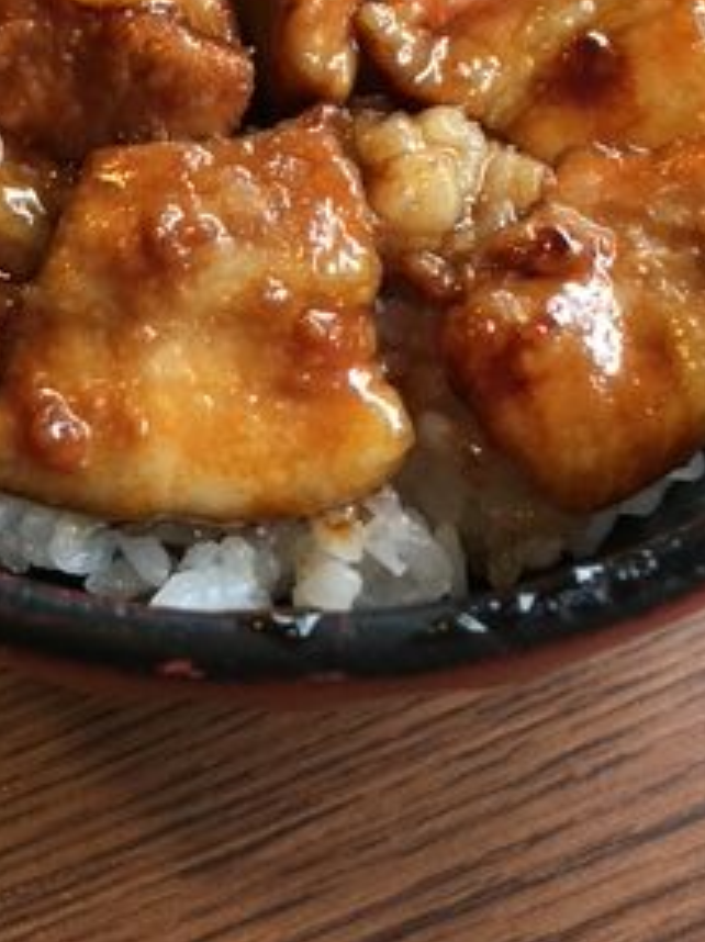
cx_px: 296
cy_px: -53
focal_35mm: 65
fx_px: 1768
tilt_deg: -53.8
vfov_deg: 27.7
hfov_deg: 22.5
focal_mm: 4.15
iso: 32
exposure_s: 1/40
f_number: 2.2
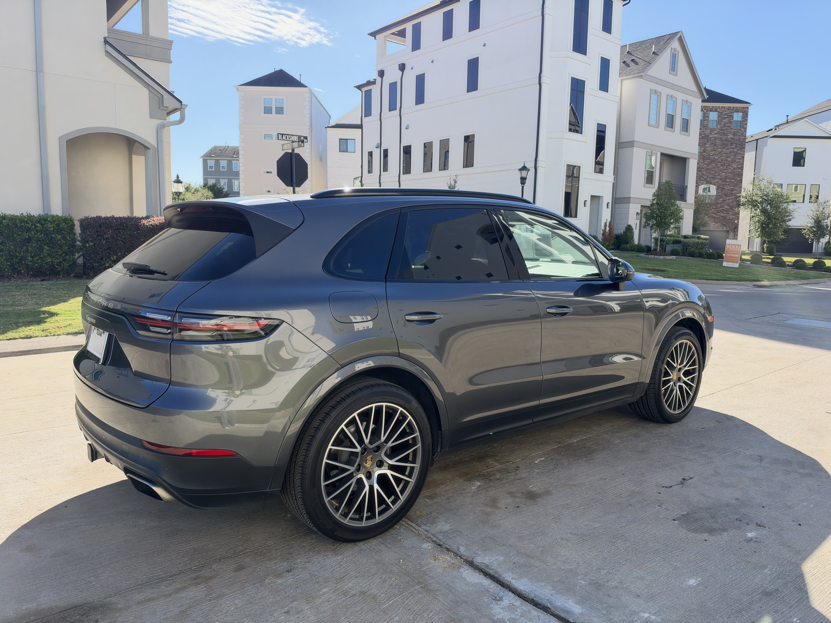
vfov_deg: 56.8
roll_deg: -0.7
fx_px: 576
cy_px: 312
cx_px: 416
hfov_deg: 71.6
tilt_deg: -7.6
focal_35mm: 24
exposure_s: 1/2208
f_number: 1.48
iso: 100
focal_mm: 6.93
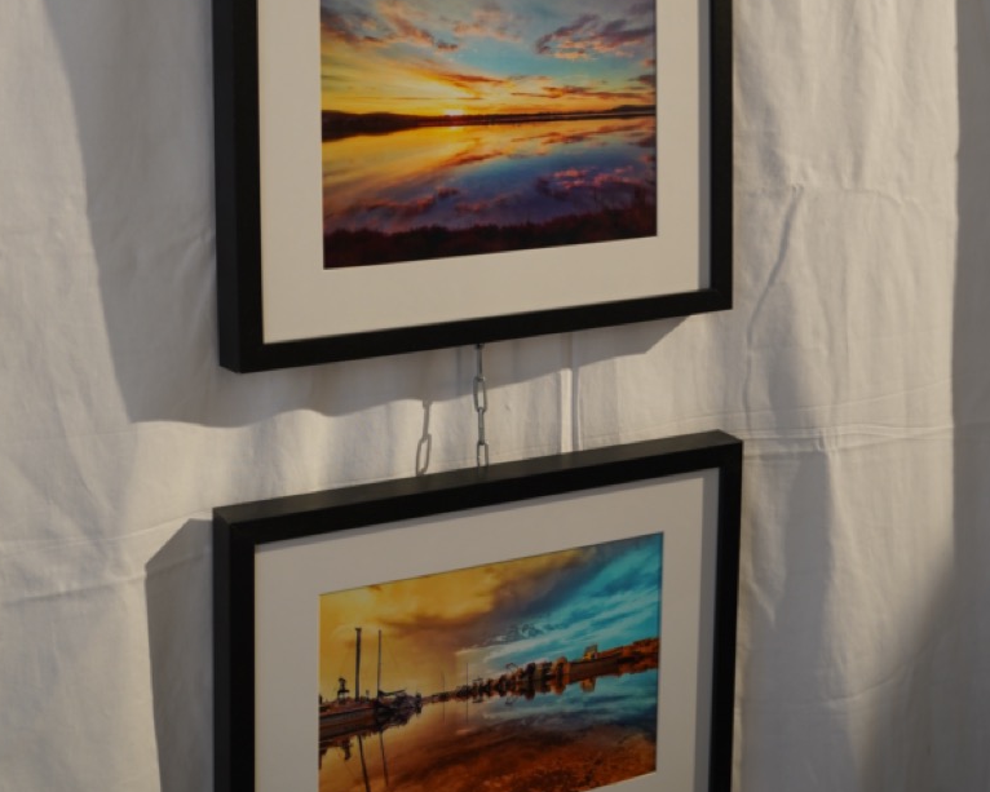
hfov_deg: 31.9
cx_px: 514
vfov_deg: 25.1
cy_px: 105
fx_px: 1732
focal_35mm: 59
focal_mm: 37.7
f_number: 4
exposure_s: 1/160
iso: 400
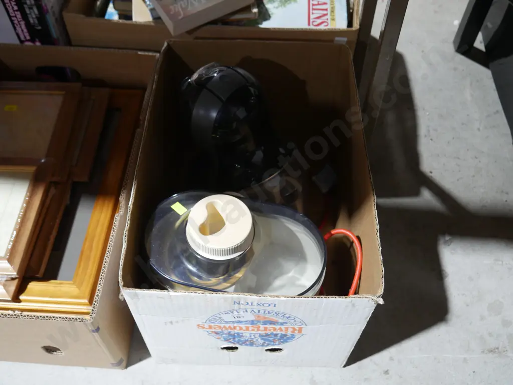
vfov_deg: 41.8
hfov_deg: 53.9
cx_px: 256
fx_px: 504
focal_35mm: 34
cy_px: 192
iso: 1250
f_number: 4
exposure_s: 1/60
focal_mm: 17
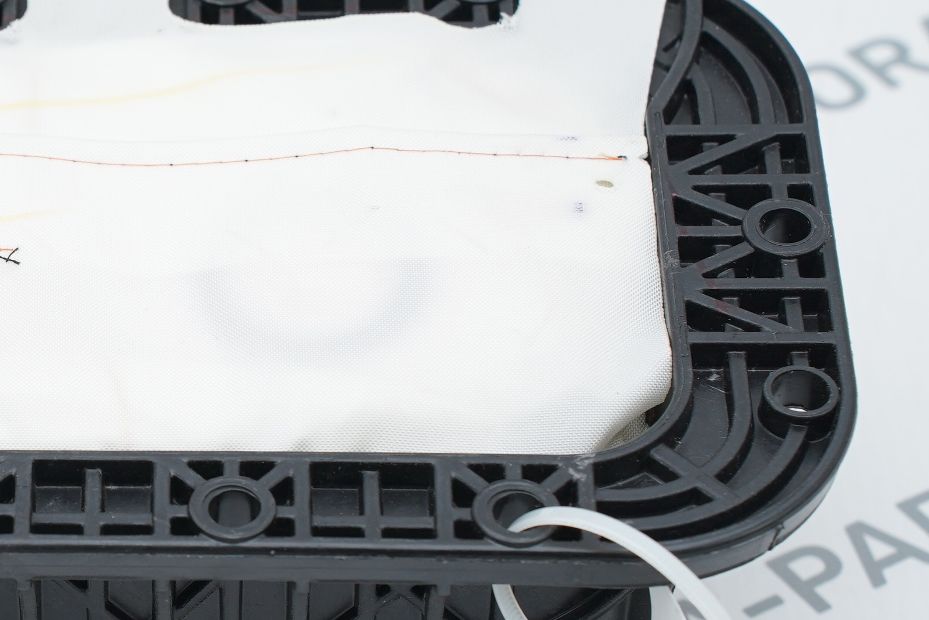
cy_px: 345
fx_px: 4464
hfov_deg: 11.7
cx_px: -27
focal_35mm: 173
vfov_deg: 7.9
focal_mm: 70
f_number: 6.3
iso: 500
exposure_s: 1/160
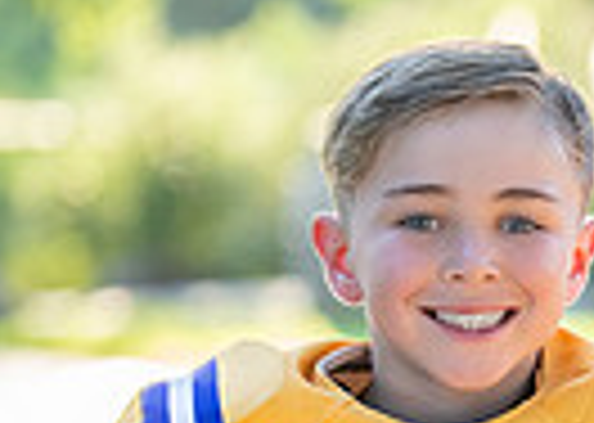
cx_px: 915
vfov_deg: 5.4
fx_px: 4415
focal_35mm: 262
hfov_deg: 7.5
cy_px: 736
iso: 250
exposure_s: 1/800
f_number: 1.2
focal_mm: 50
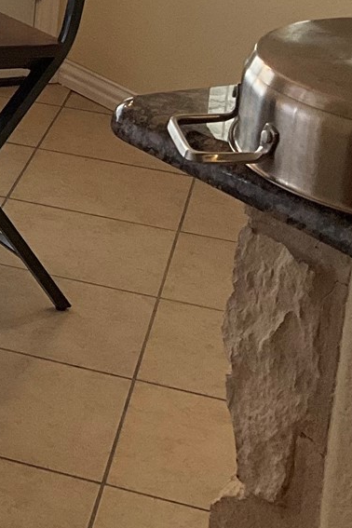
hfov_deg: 11.2
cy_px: -143
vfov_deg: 17.7
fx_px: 1599
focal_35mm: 109
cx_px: -394
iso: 50
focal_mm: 3
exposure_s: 1/120
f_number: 1.8
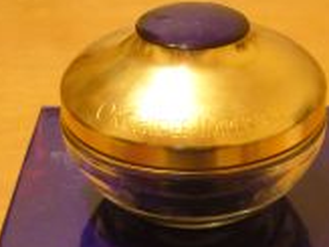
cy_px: 247
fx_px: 817
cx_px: 196
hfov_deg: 22.7
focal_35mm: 86
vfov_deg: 16.8
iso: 200
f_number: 2.8
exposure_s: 1/8
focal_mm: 5.8
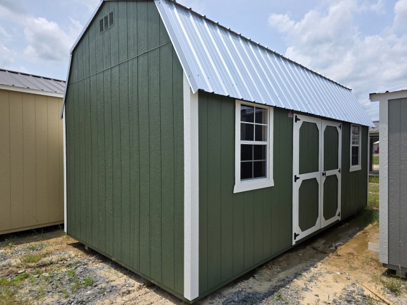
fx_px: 270
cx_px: 204
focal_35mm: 23
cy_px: 152
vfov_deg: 58.9
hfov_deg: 73.9
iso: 80
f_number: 1.7
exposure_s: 1/7061
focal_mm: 6.3
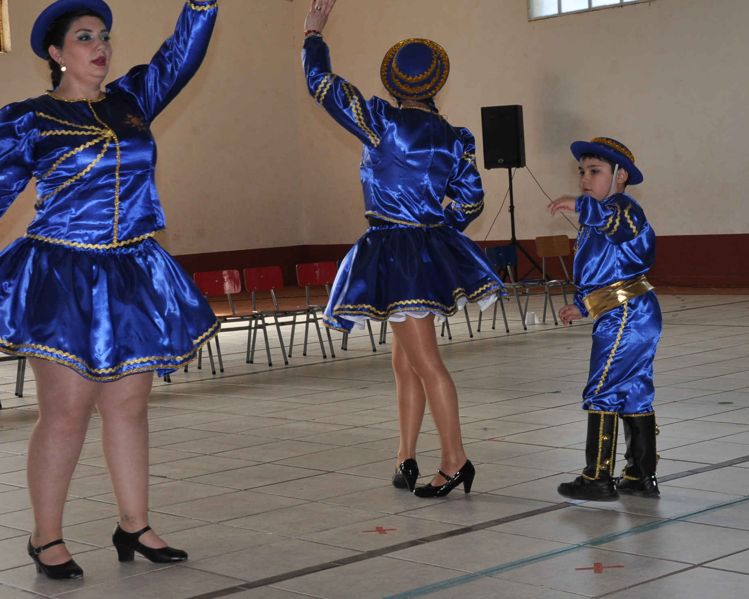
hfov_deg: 27.8
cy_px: 212
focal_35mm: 68
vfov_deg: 22.4
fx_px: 1508
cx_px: 455
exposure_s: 1/125
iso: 400
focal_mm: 28
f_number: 7.1
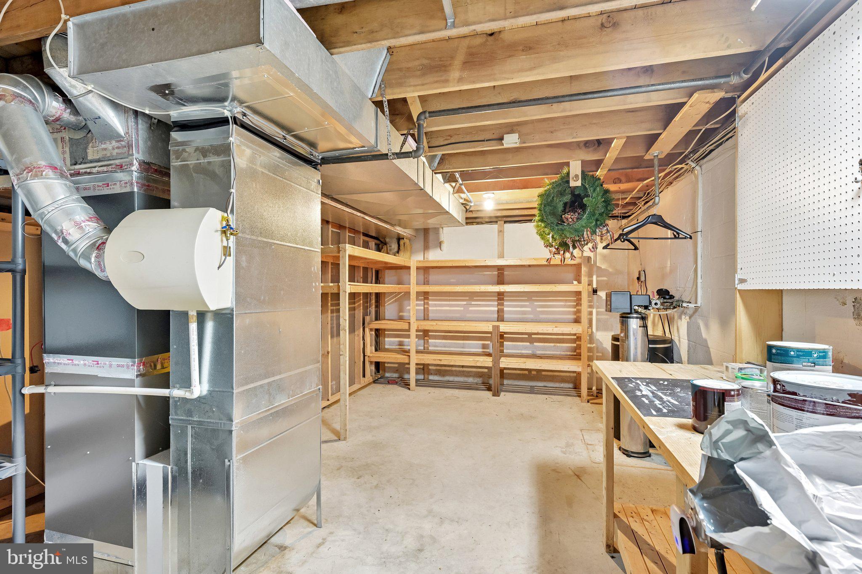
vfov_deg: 72.0
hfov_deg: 95.0
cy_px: 287
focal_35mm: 16
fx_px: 395
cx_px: 431
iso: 400
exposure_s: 1/1.25
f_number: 8
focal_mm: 16.5
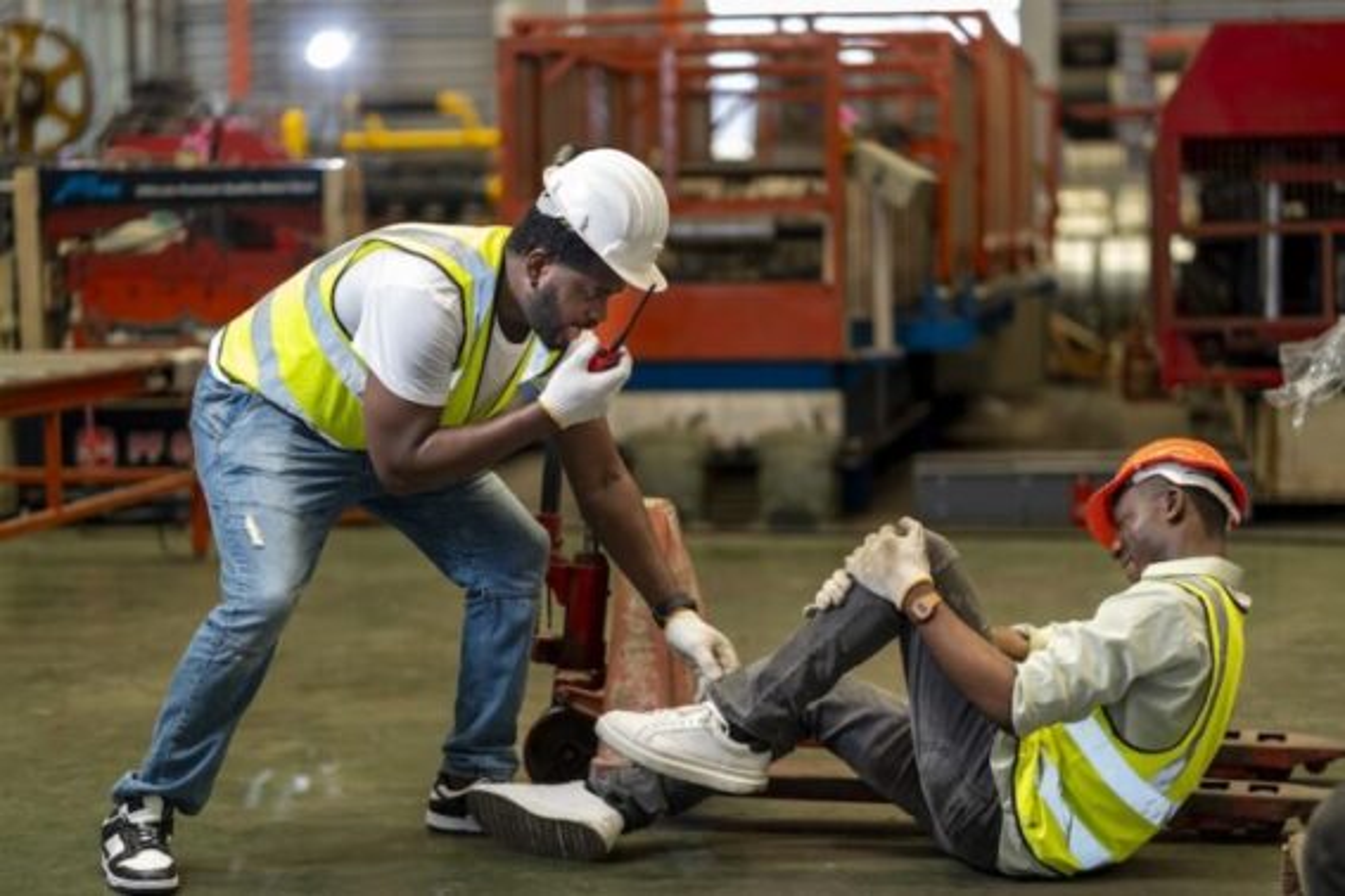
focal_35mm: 85
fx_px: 3175
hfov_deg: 23.9
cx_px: 672
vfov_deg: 16.1
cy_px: 448
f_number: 1.8
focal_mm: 85
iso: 640
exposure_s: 1/200
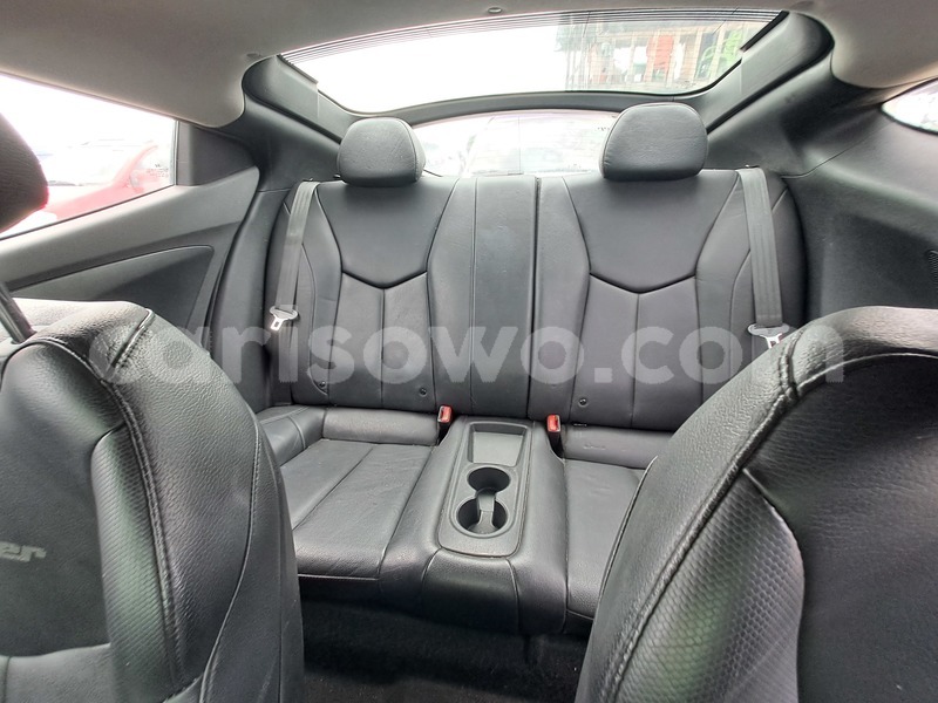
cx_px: 469
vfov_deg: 89.9
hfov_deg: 106.2
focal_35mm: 13
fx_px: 352
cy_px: 352
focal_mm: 1.42
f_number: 2.2
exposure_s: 1/50
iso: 50
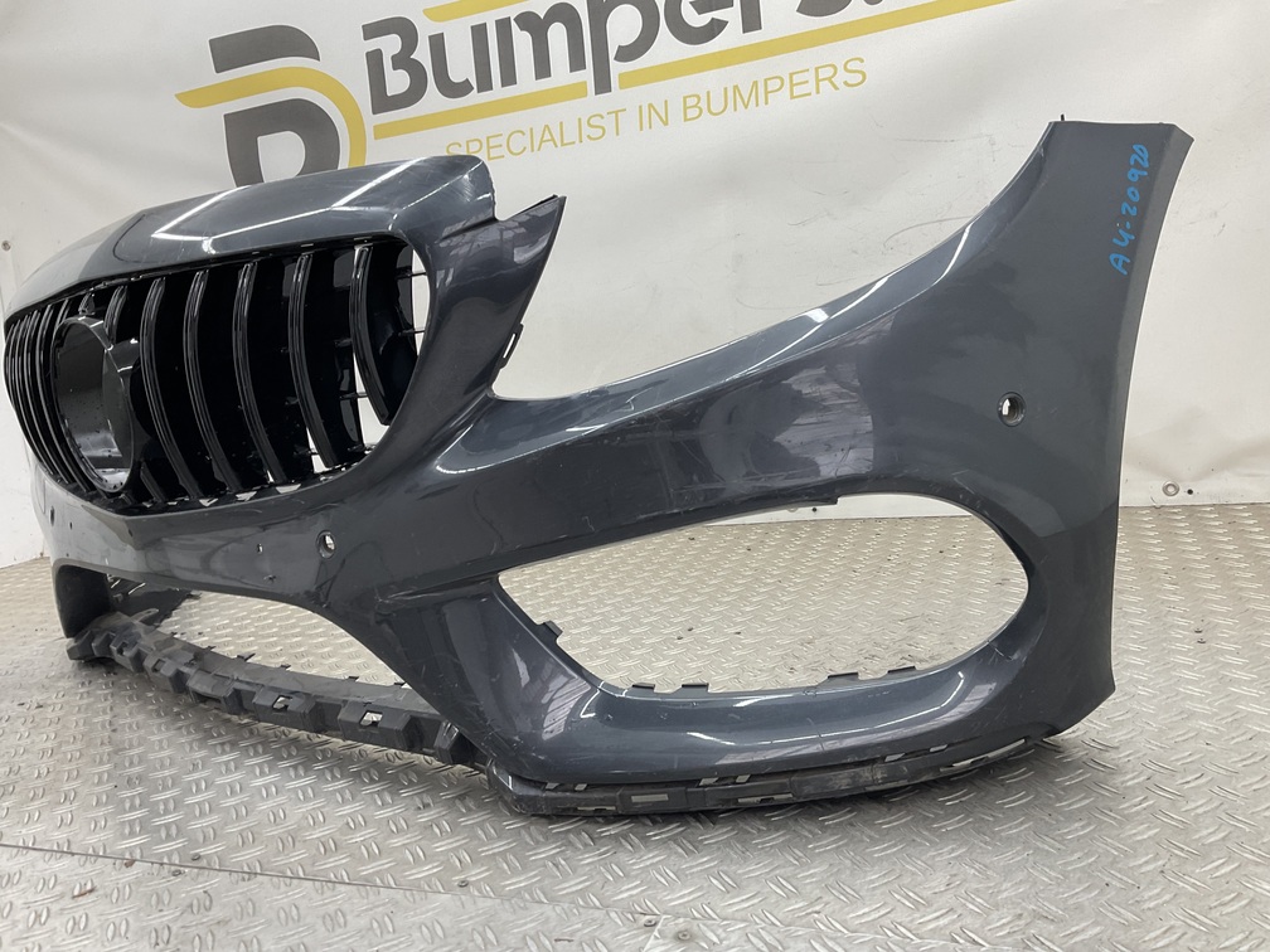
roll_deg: +7.6
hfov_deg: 61.7
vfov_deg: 48.2
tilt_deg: -8.7
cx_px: 635
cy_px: 476
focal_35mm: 29
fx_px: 1064
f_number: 1.8
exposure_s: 1/100
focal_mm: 3
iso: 32
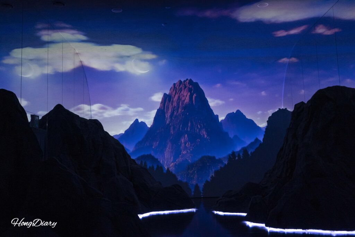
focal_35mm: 36
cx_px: 178
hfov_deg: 53.1
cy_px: 118
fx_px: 355
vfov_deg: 36.9
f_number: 5
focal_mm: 36
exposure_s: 1/60
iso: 10000
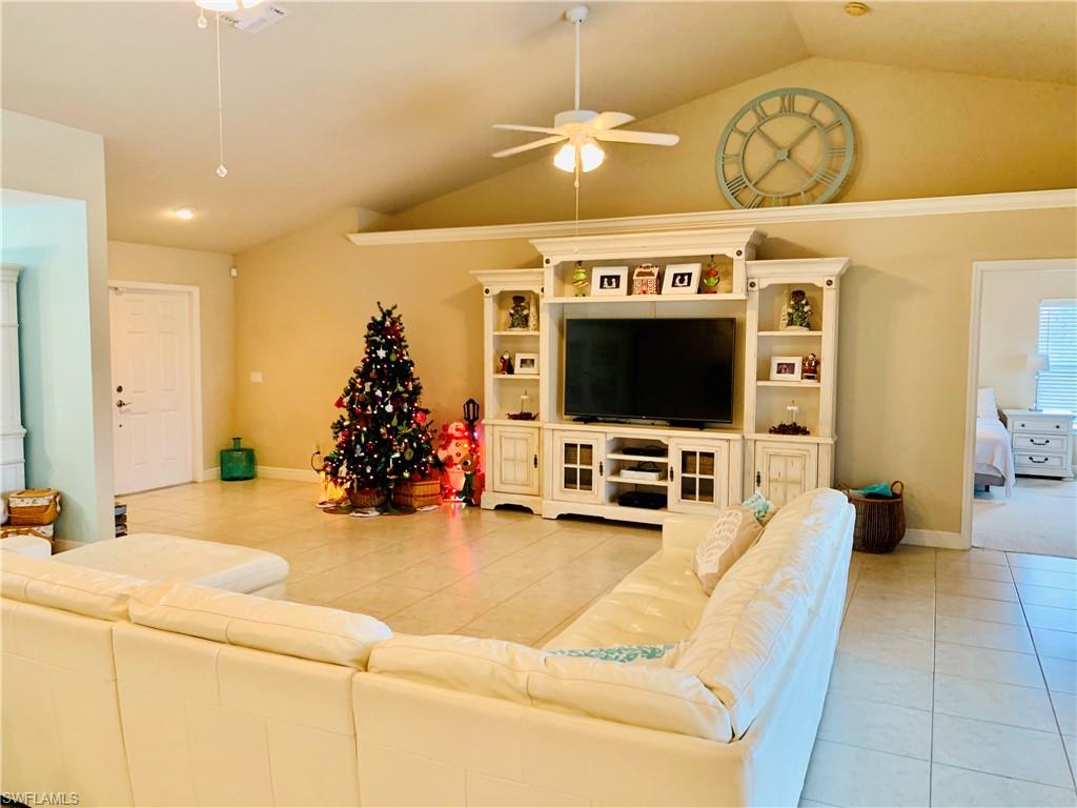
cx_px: 538
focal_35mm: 26
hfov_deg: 67.3
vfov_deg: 53.1
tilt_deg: -4.5
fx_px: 809
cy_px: 404
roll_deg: +0.2
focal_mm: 4.25
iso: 250
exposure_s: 1/60
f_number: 1.8
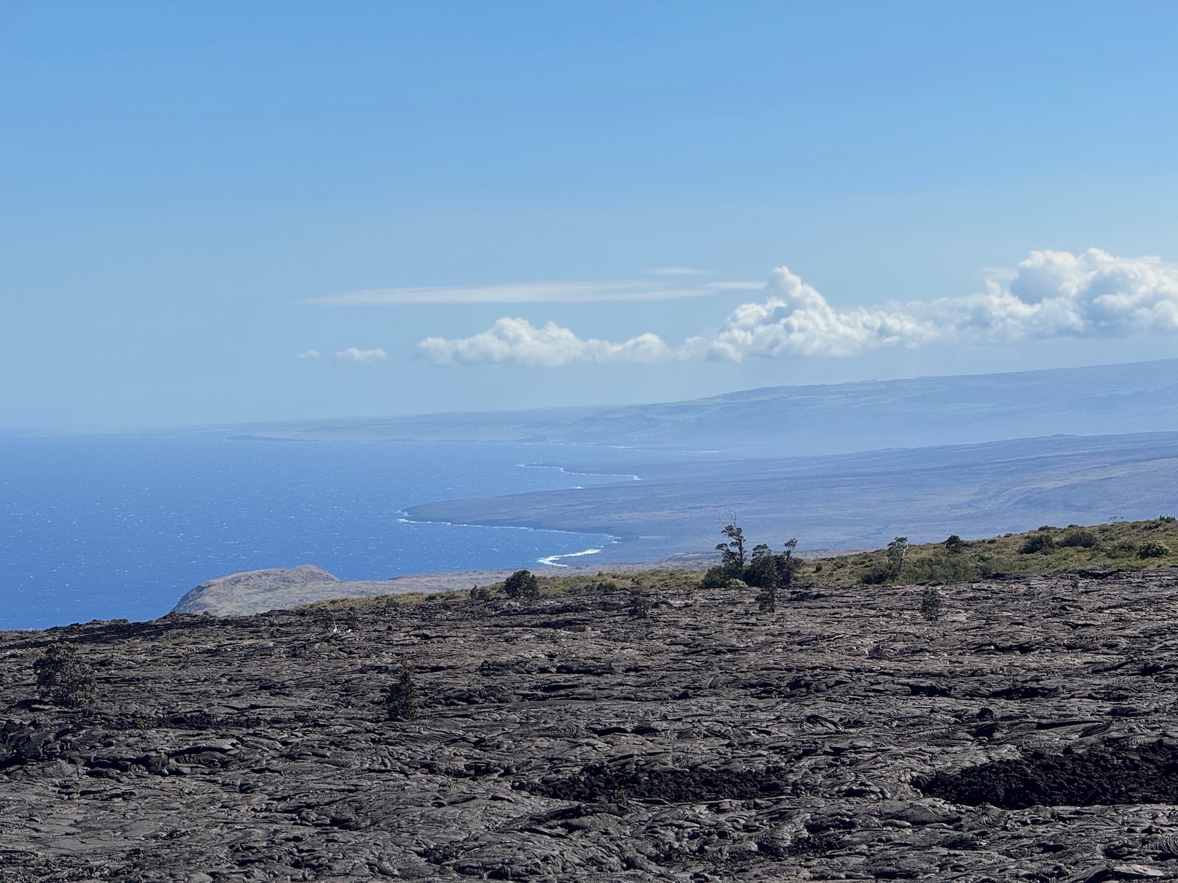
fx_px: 4084
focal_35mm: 120
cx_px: 589
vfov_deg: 12.3
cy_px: 442
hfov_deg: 16.4
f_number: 2.8
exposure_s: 1/3195
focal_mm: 15.66
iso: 50
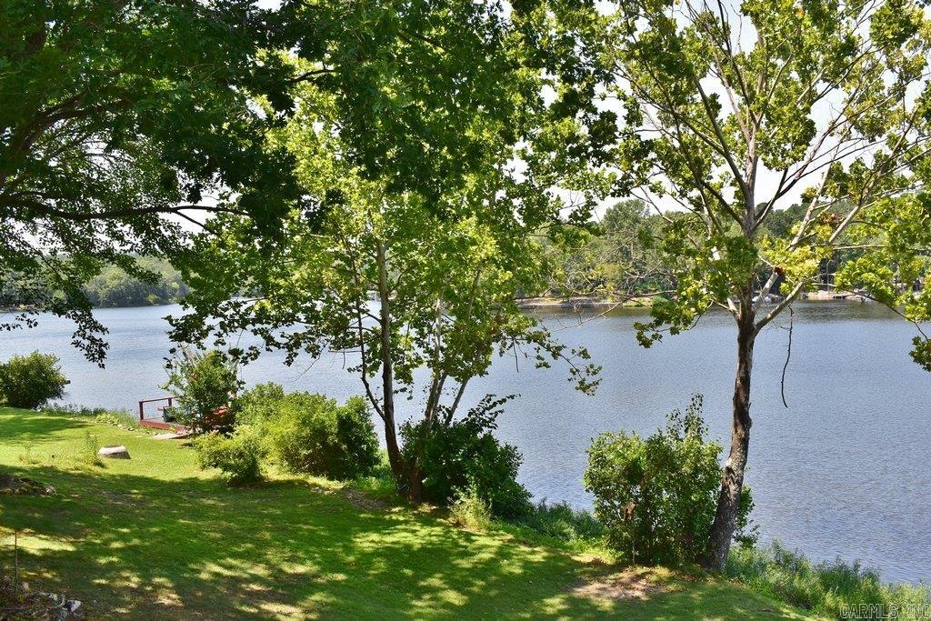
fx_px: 853
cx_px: 466
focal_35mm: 33
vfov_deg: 40.0
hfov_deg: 57.2
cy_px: 310
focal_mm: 22
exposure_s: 1/250
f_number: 10
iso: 400
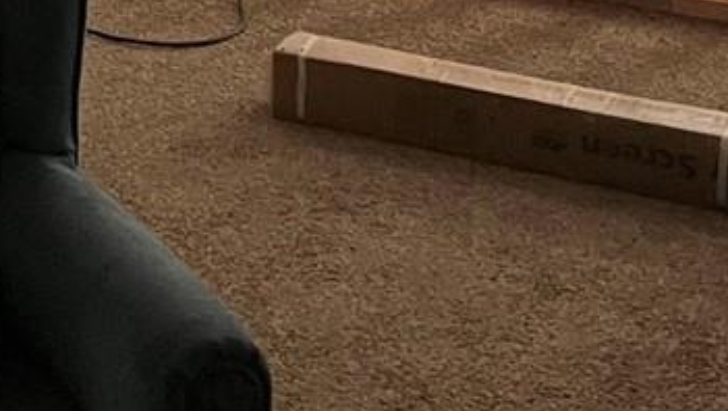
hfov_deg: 14.8
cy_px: -365
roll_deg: +1.7
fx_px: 2492
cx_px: -529
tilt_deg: -11.6
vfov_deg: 9.0
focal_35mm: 129
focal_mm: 5.1
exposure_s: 1/60
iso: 400
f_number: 1.6
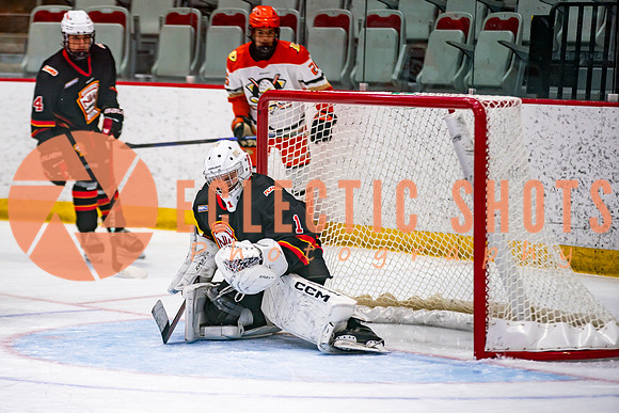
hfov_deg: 9.3
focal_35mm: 222
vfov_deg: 6.2
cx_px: 202
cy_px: 272
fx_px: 3822
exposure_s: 1/640
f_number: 2.8
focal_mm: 165
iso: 800
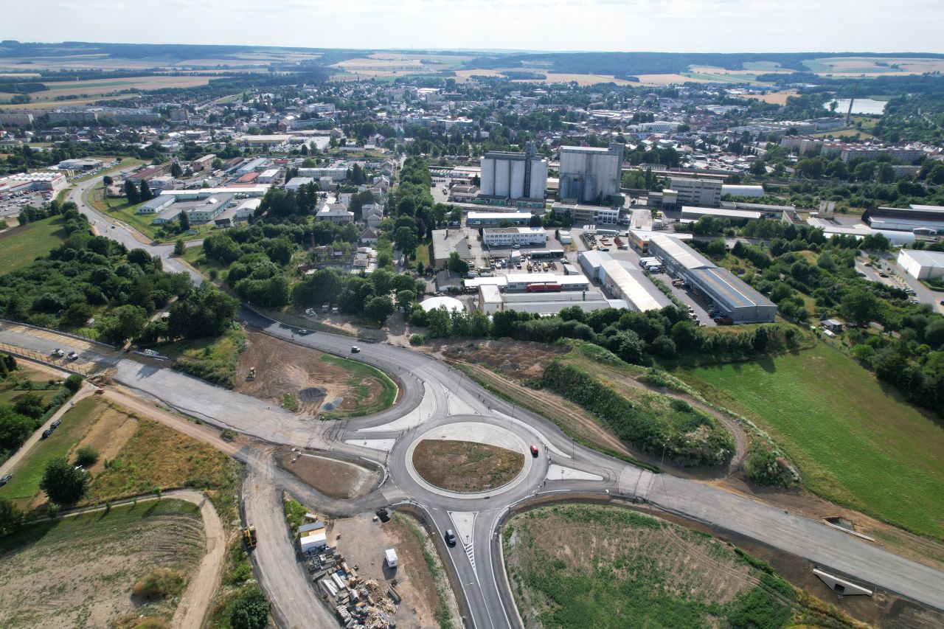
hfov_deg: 78.6
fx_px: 577
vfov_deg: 57.2
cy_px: 314
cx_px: 472
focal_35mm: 22
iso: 200
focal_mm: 8.38
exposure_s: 1/2500
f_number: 2.8
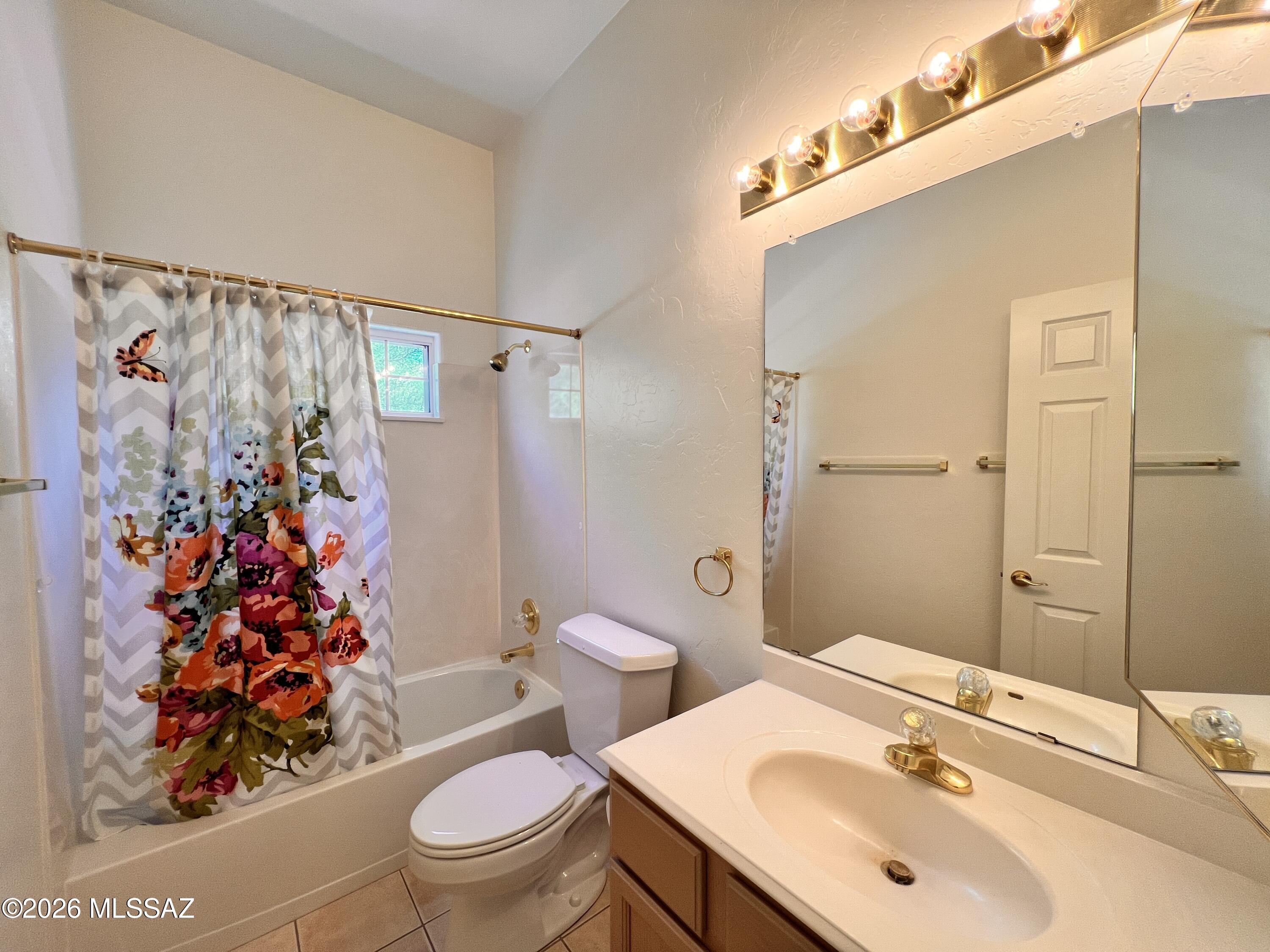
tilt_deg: -2.7
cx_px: 635
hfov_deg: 106.2
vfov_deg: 89.9
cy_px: 476
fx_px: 477
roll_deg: +0.4
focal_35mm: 13
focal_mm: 1.57
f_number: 1.8
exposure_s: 1/120
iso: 100
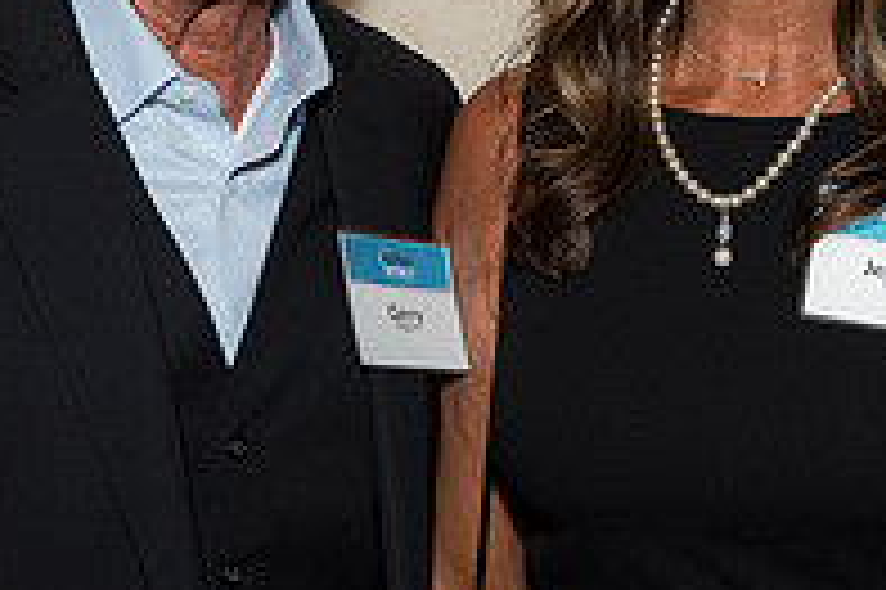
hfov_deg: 18.0
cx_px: 819
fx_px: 2754
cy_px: 124
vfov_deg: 12.2
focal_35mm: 112
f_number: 5.6
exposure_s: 1/125
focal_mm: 38
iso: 800
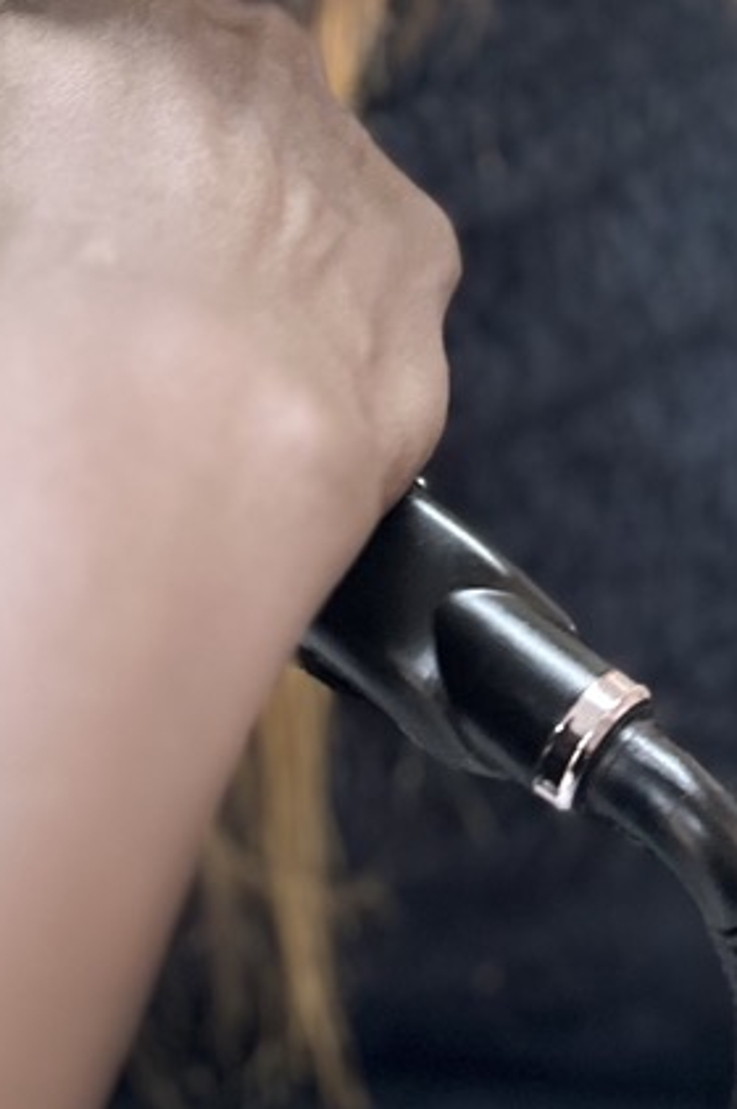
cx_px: 292
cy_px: -97
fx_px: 2768
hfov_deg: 15.2
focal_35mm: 90
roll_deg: +1.3
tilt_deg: -22.6
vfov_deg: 21.5
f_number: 1.5
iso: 80
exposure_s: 1/50
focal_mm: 5.7
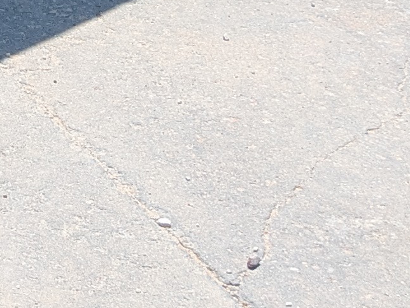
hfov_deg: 11.8
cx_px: -429
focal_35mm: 149
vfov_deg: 9.1
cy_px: -395
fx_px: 1765
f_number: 1.7
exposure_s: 1/917
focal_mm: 4.53
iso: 28
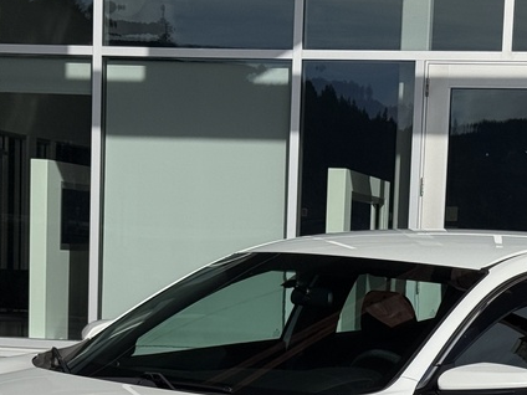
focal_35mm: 116
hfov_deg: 17.0
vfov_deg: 12.5
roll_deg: -1.5
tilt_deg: -6.1
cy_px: 441
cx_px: 292
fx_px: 1766
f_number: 1.78
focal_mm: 6.76
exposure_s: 1/11364
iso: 50
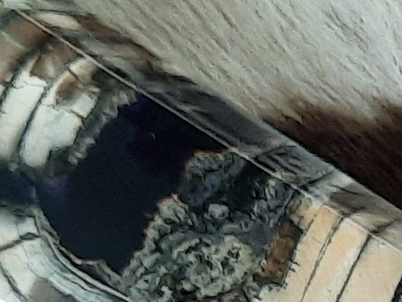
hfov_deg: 10.0
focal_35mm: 183
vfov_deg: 7.5
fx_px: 2126
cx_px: 796
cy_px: 759
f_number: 2
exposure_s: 1/33
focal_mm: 4.6
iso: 320
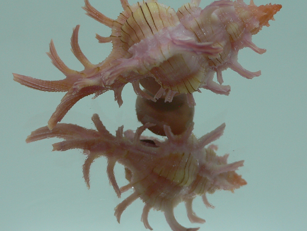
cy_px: 75
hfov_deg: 39.7
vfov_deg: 30.0
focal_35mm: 48
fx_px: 426
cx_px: 156
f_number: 2.8
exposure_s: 1/60
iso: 80
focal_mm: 4.6
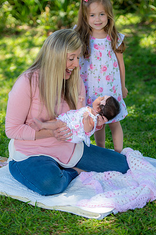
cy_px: 104
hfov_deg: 11.9
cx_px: 73
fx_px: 749
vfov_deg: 17.8
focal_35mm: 115
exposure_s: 1/250
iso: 100
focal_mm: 102
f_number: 2.8
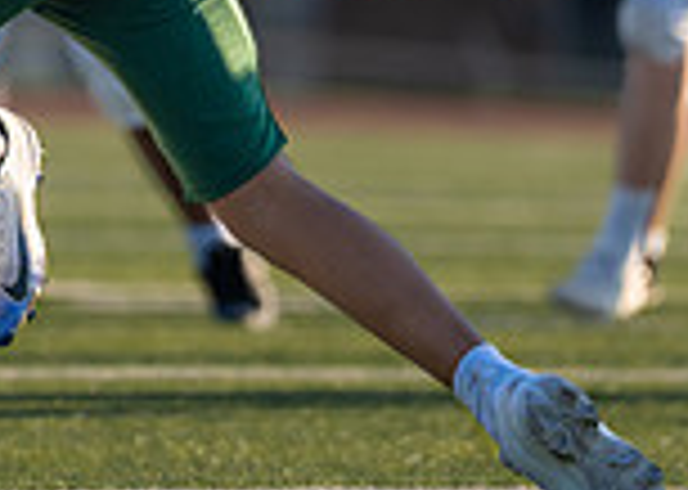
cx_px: -52
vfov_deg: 1.6
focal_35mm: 877
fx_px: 17121
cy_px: -287
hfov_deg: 2.3
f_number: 2.8
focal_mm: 180
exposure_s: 1/3200
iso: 320
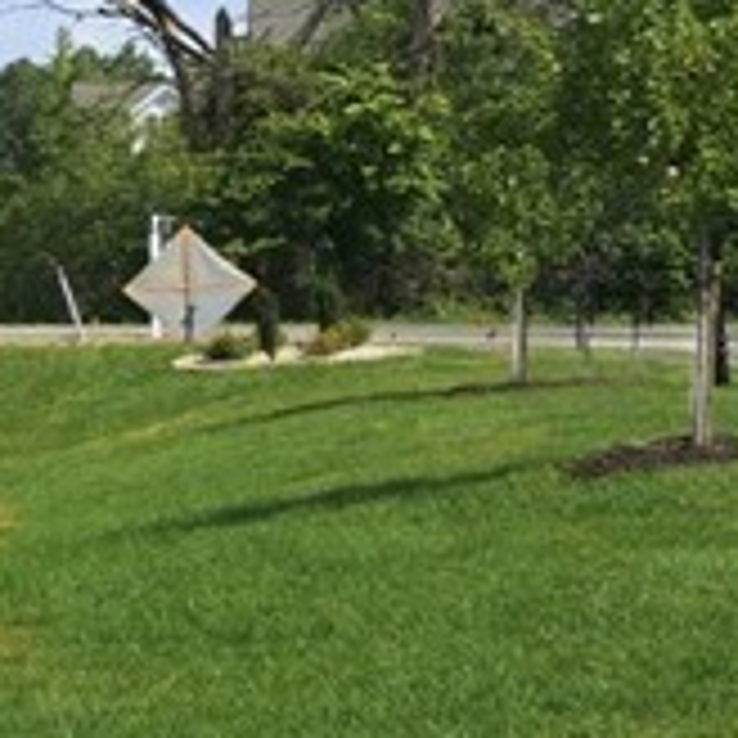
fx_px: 2846
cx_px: -1696
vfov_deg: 14.6
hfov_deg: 9.7
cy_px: 72
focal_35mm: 118
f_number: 8
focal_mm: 21
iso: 100
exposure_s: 1/250
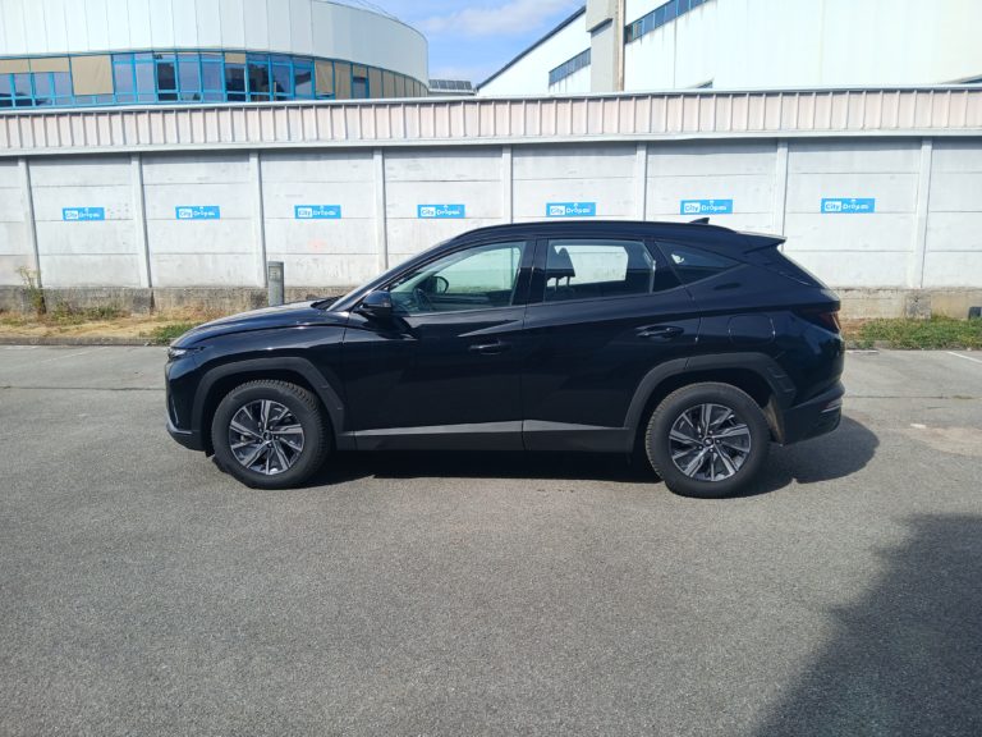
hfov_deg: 67.3
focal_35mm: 26
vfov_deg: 53.1
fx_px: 738
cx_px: 491
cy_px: 368
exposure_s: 1/446
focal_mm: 3.98
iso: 20
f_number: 1.8
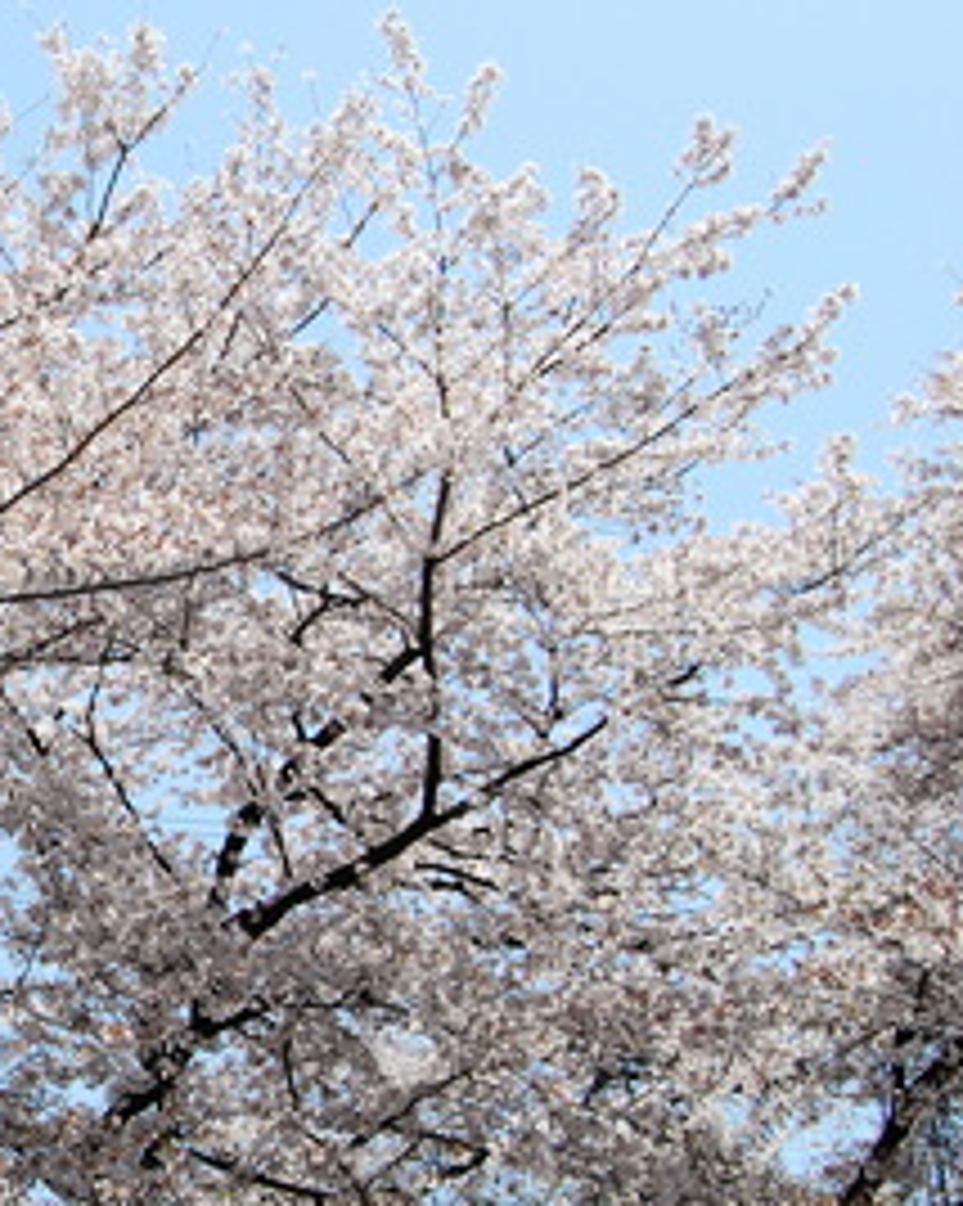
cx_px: -302
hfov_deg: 17.5
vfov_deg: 23.3
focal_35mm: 82
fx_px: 2925
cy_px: 709
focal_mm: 26
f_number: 9
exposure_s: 1/320
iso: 200
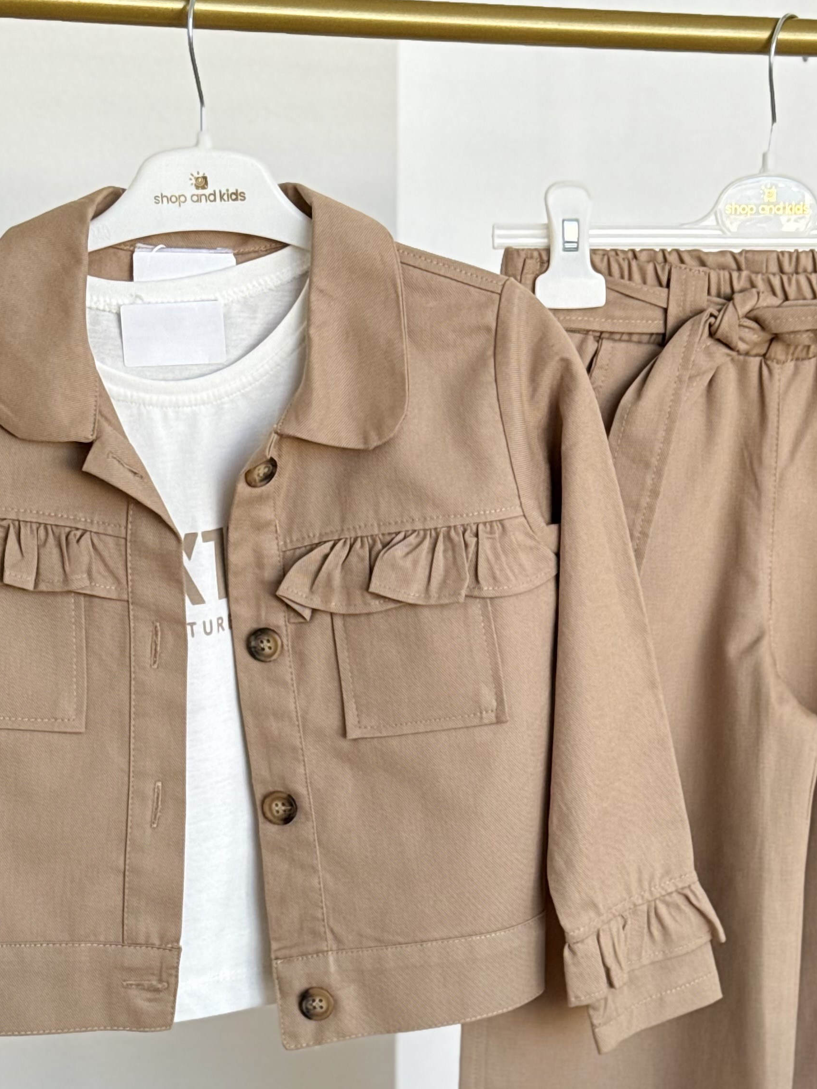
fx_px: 2675
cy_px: 818
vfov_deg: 22.8
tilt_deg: -9.6
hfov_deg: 17.3
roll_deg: -0.4
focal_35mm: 85
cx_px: 514
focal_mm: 6.76
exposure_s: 1/145
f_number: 1.78
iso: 64
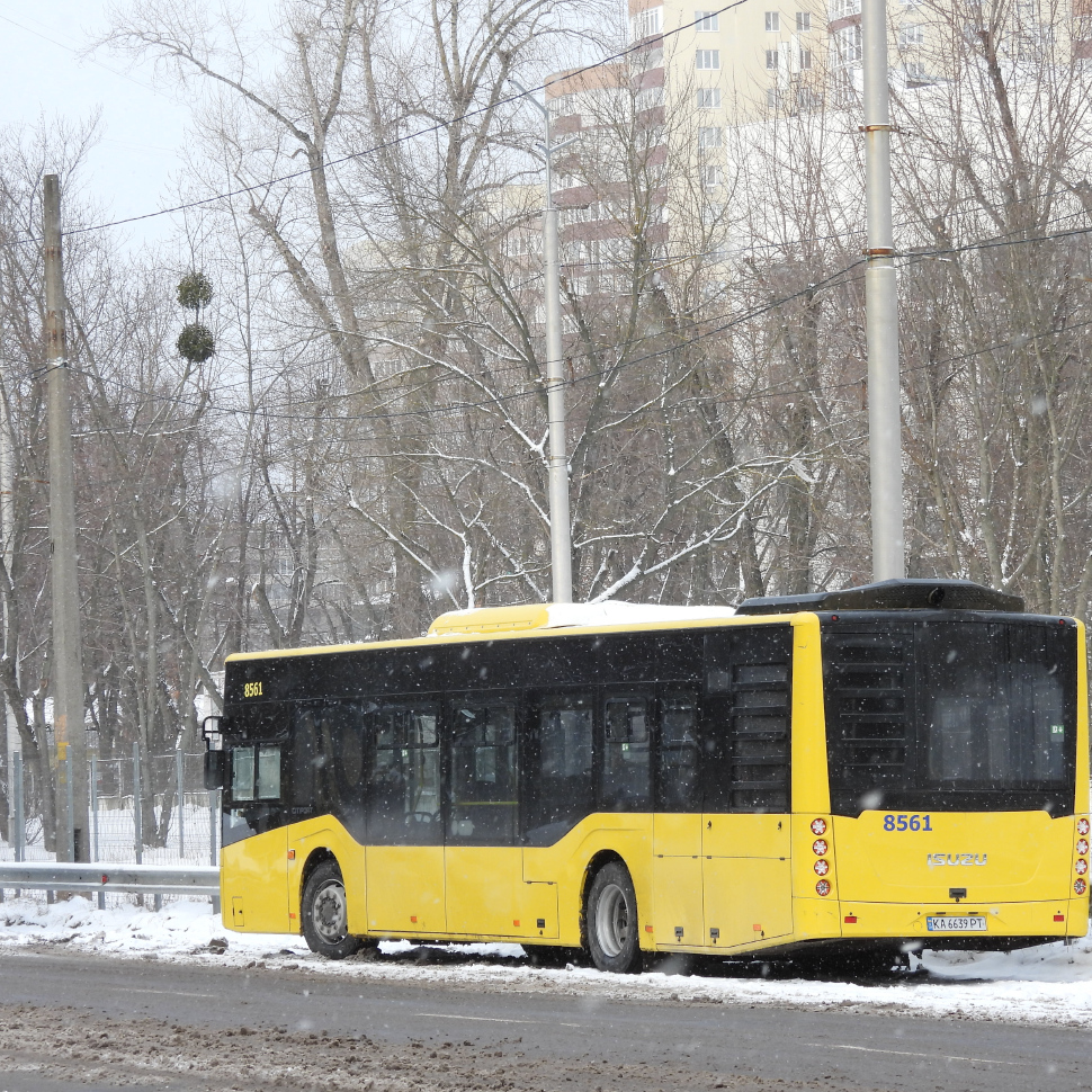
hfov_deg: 11.8
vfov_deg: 11.8
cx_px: 597
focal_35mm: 148
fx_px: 5282
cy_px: 545
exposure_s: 1/160
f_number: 4.5
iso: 100
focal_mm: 22.3
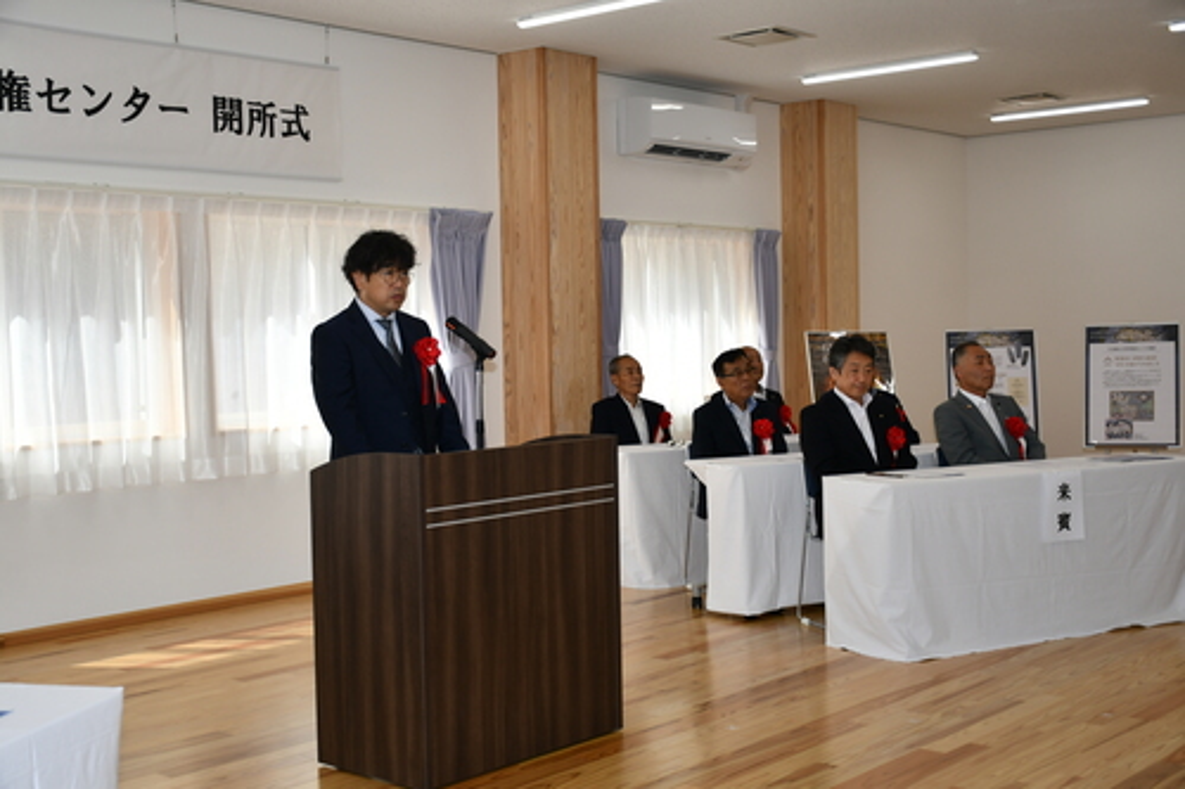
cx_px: 592
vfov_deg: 29.8
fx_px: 1481
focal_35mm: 45
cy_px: 394
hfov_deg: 43.6
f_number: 4
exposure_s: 1/250
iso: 180
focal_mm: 30
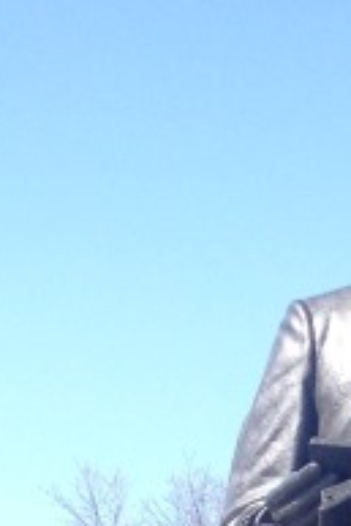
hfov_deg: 8.3
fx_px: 2350
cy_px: 879
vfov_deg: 11.9
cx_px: 571
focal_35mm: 161
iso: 50
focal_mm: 4.28
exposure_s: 1/546
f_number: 2.4
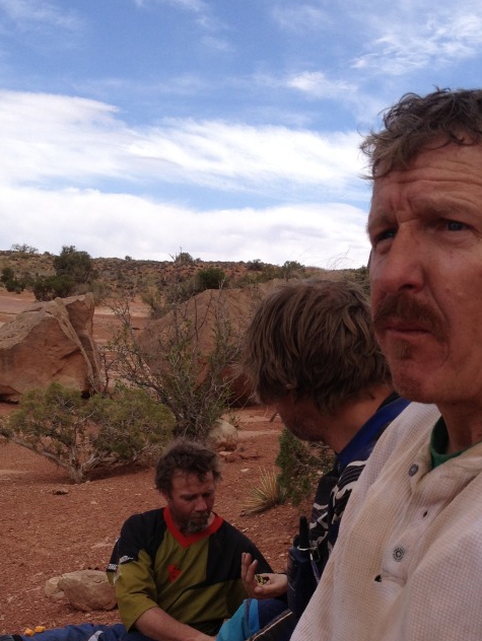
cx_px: 256
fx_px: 1094
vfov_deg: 32.1
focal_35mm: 59
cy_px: 482
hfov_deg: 24.8
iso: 50
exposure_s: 1/1672
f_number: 2.4
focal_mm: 4.28
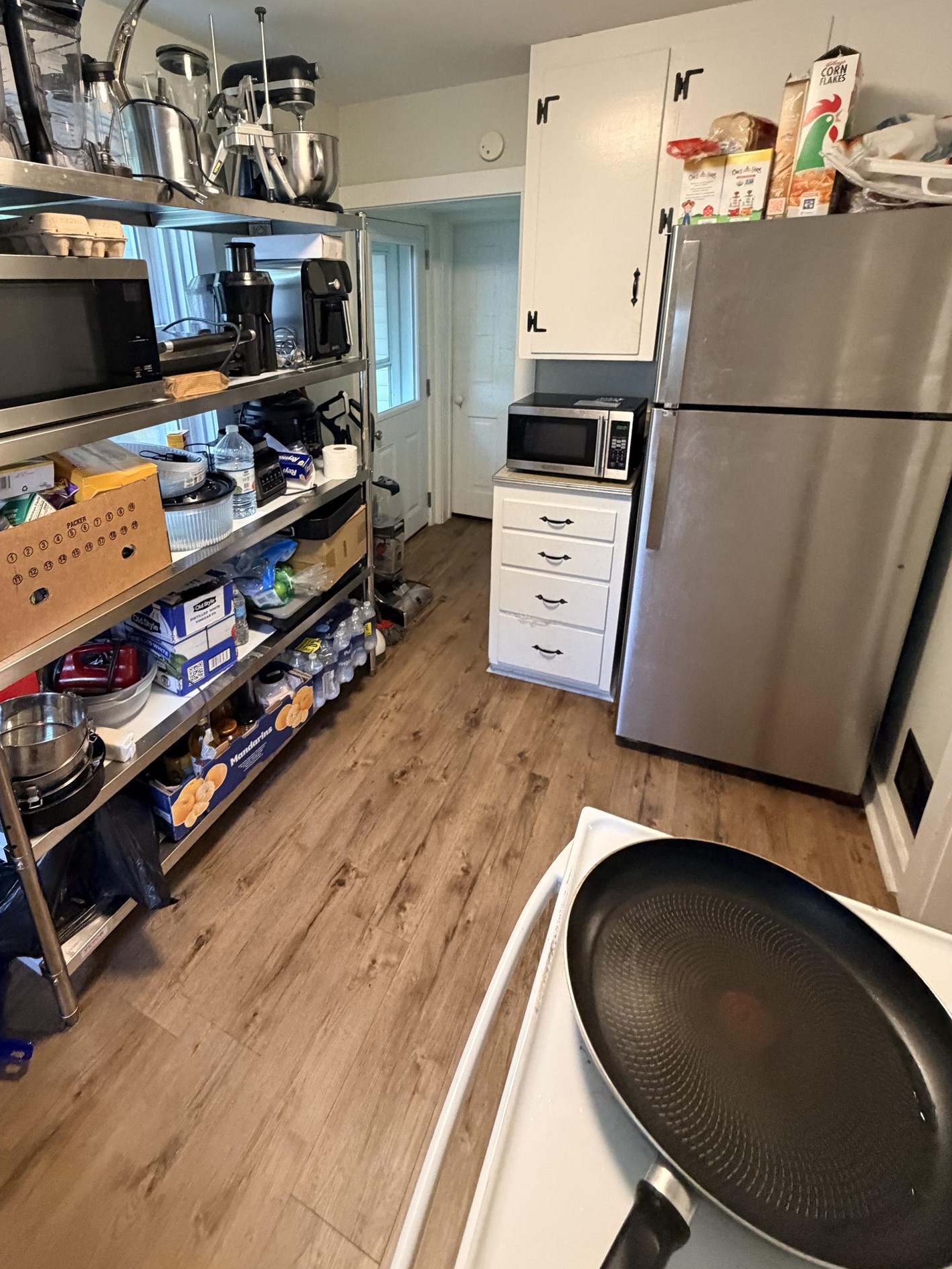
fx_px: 623
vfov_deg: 90.0
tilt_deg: -19.5
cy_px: 515
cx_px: 376
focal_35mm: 17
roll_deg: +2.8
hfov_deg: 73.8
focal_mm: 2.22
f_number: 2.2
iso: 500
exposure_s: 1/60
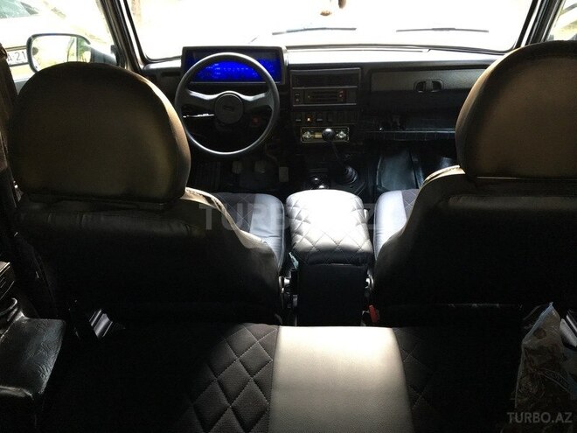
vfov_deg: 48.2
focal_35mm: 29
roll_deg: +2.8
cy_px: 216
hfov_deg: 61.7
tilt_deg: -28.1
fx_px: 483
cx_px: 288
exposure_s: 1/17
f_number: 2.2
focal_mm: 4.15
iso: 250
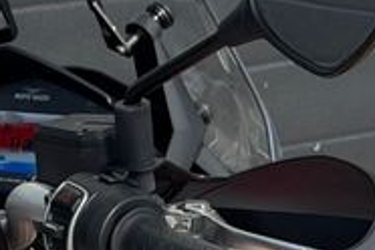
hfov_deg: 11.7
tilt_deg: -27.2
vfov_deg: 7.7
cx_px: -87
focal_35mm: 172
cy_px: 462
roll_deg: +0.1
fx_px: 1792
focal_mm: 6.76
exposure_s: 1/4329
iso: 64
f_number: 1.78
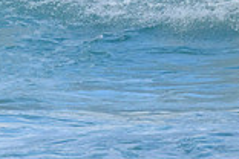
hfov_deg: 0.7
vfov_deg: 0.5
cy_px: -79
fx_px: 19756
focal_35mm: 2976
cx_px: -103
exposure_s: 1/1600
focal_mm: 800
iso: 2000
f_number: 11
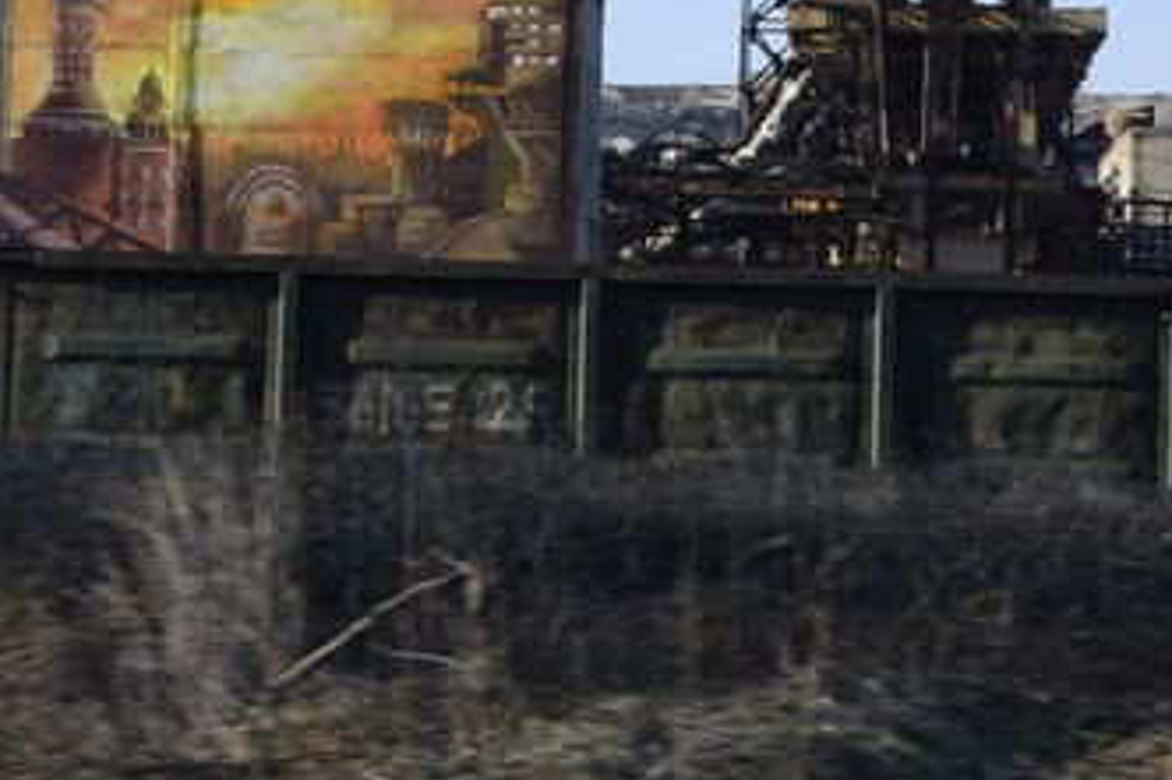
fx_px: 5564
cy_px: -272
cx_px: 116
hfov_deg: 11.9
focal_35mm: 171
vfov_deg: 7.9
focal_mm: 42
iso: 400
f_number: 10
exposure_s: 1/320
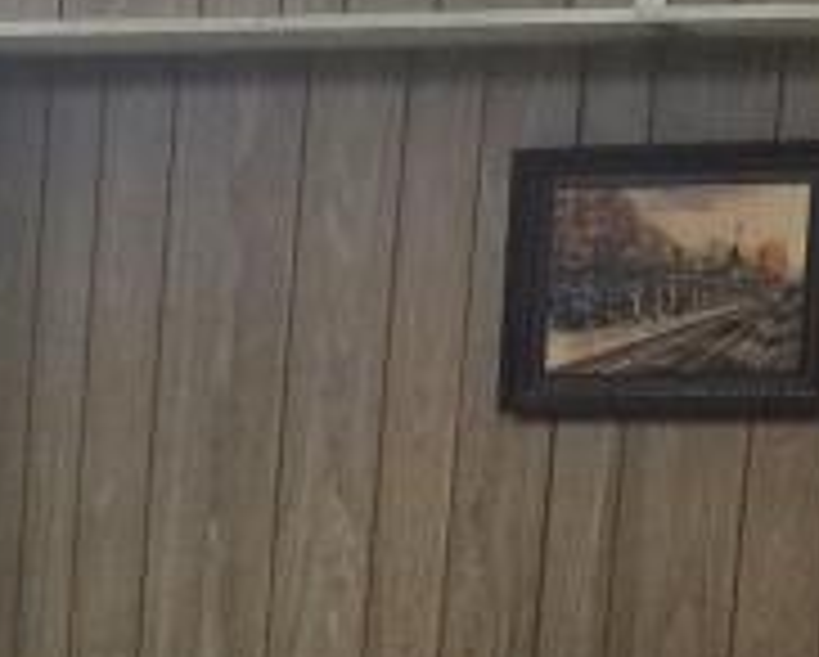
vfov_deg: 9.4
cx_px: -990
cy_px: 1008
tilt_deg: -10.0
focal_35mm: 159
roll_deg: -1.4
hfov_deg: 10.7
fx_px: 3858
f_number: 2.2
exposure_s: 1/15
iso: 64
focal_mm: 4.15
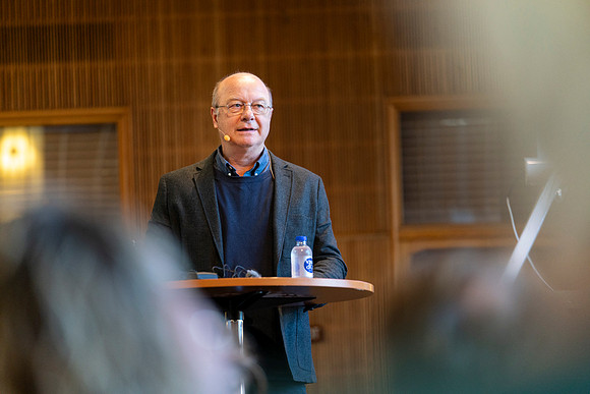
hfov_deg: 10.9
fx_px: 3098
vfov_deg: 7.3
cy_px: 197
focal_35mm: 189
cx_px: 295
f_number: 2.8
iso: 2000
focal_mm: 189
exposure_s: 1/320
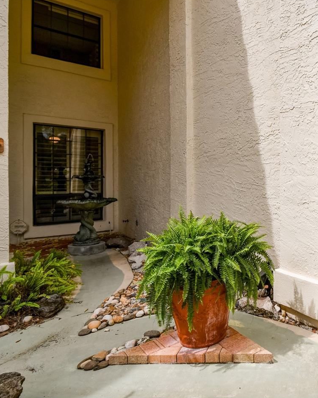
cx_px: 288
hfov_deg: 51.7
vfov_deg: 70.1
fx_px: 282
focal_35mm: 24
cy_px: 179
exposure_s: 1/160
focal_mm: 10
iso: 100
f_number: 7.1
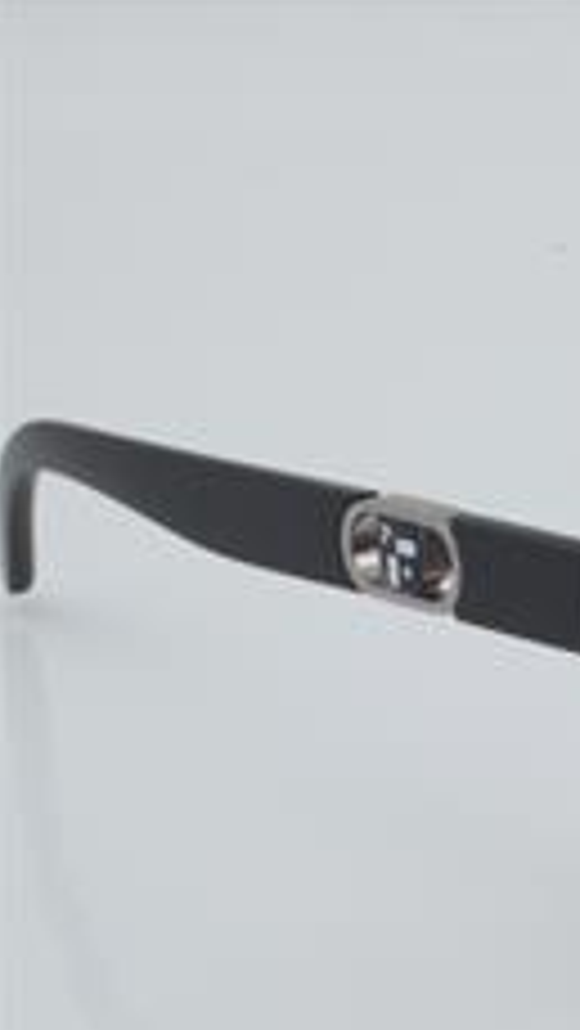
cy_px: 585
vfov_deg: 15.7
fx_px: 3742
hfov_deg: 8.6
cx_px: 890
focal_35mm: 137
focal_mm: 50
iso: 100
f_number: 32
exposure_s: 1/3
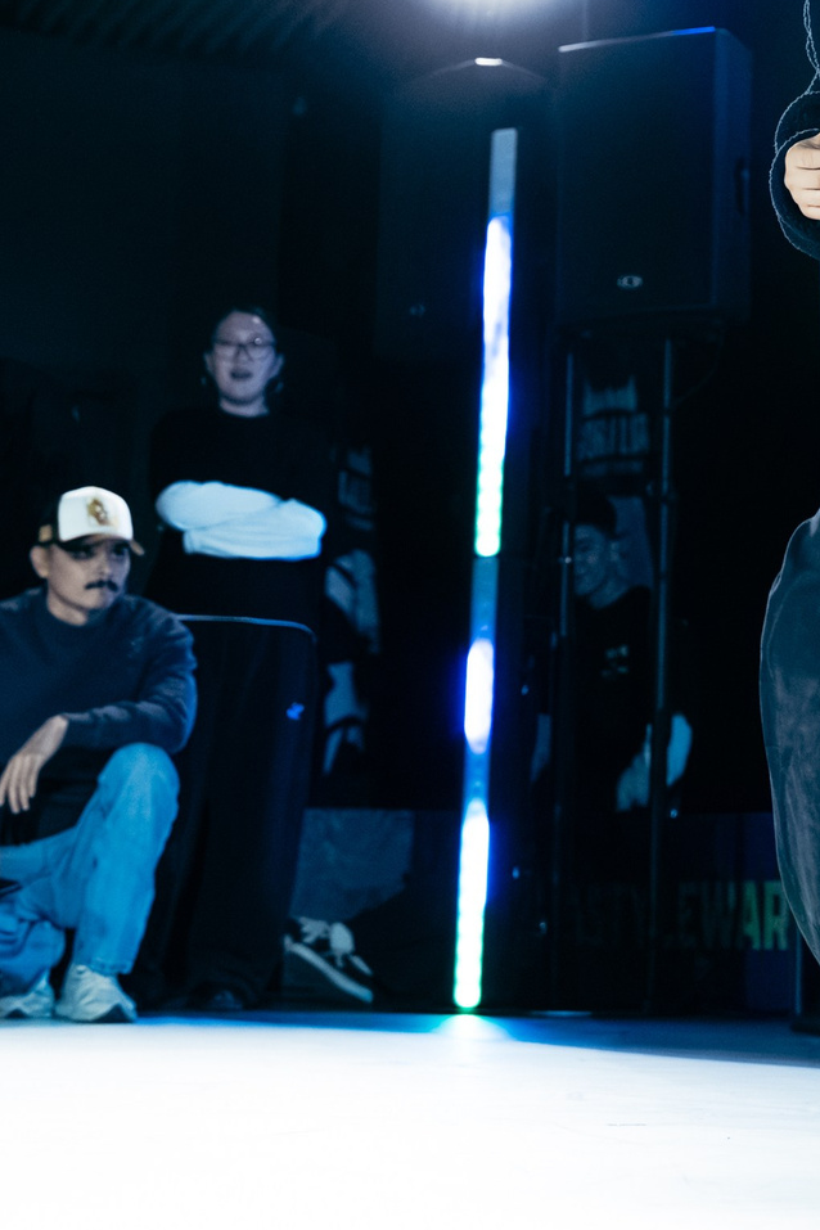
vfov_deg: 22.0
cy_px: 199
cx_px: 874
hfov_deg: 14.7
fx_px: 3109
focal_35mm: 91
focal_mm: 34
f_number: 2.8
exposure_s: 1/640
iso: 3200
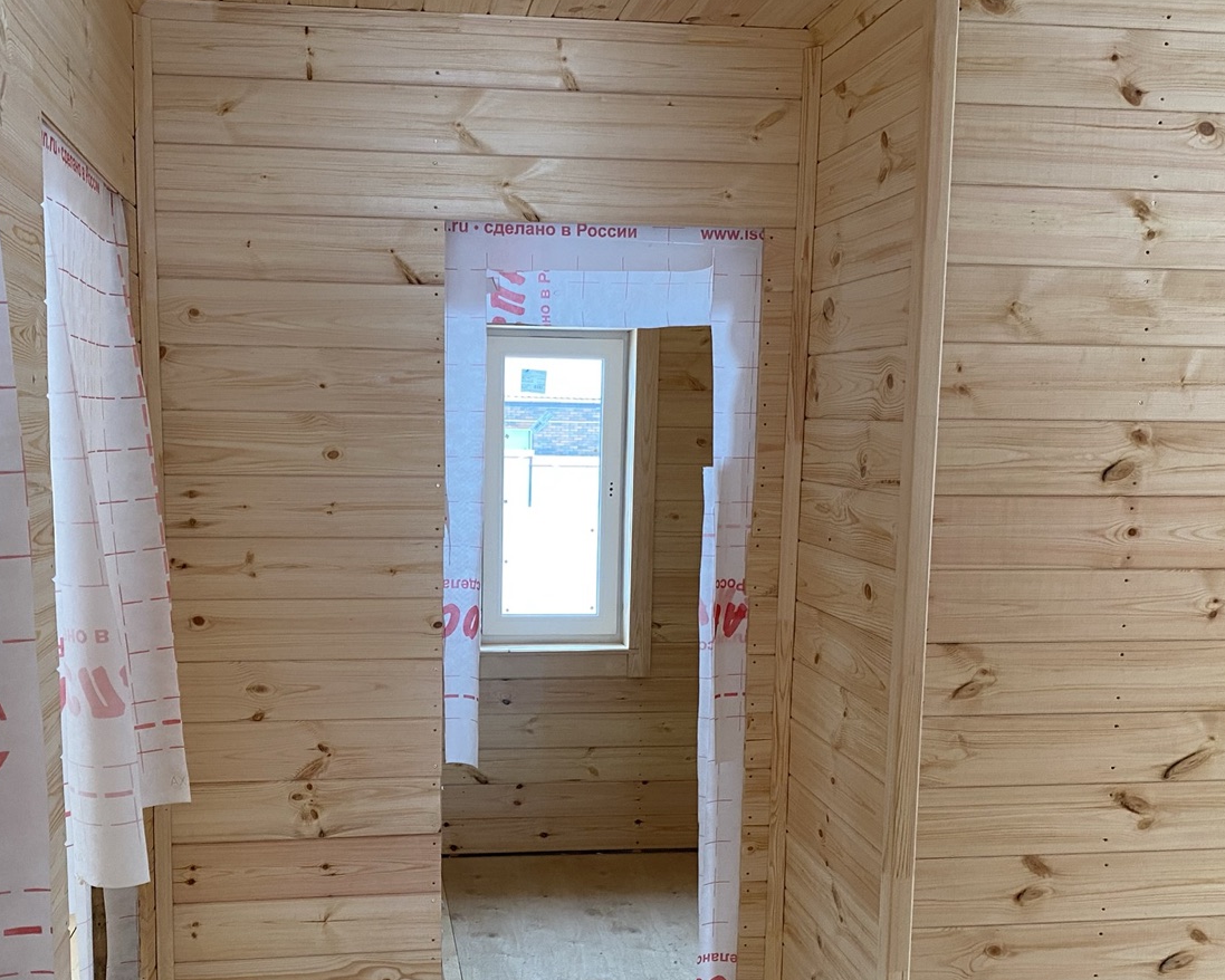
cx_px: 527
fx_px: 1342
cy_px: 640
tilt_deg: -9.2
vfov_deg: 39.7
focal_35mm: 37
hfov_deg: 48.9
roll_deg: -1.1
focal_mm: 4.25
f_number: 1.8
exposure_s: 1/74
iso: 125
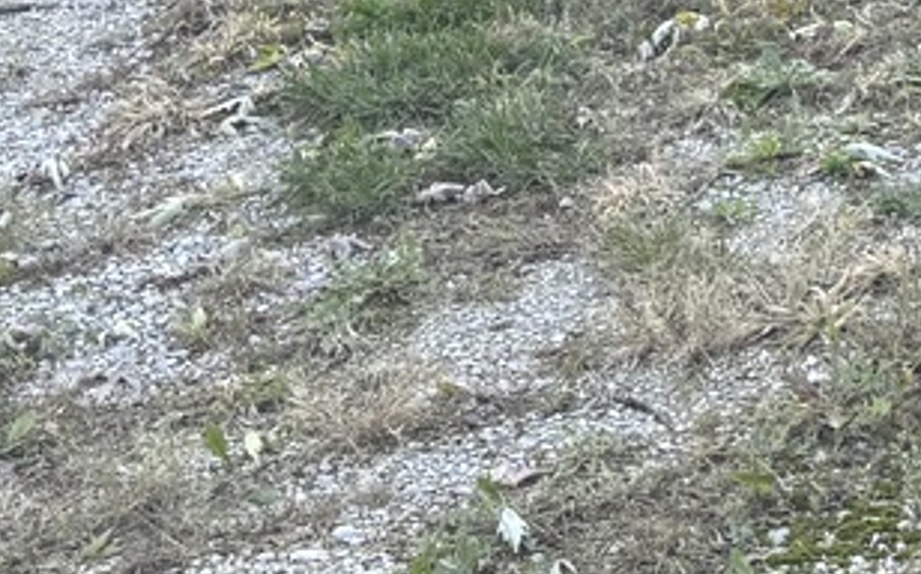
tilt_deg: -1.2
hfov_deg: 16.9
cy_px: -885
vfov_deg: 9.5
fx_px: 2985
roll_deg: +3.2
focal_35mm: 119
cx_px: 1050
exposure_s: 1/633
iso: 80
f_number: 1.78
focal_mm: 6.76
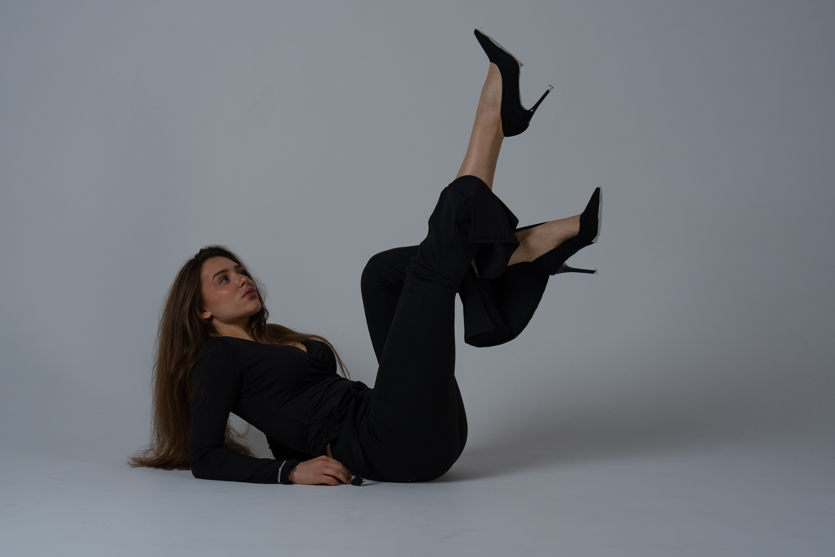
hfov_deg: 30.8
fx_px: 1512
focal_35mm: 65
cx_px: 335
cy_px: 278
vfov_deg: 20.9
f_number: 4
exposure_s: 1/200
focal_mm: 49
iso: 100
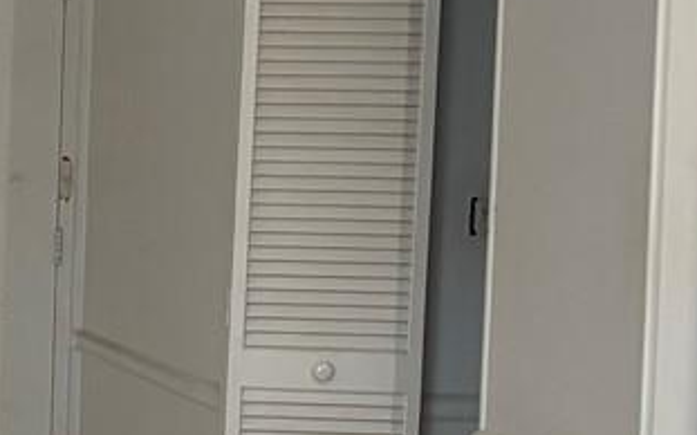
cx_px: -345
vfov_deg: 9.2
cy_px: 341
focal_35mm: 142
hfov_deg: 13.8
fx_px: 2696
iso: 200
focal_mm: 5.96
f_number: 1.6
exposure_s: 1/120
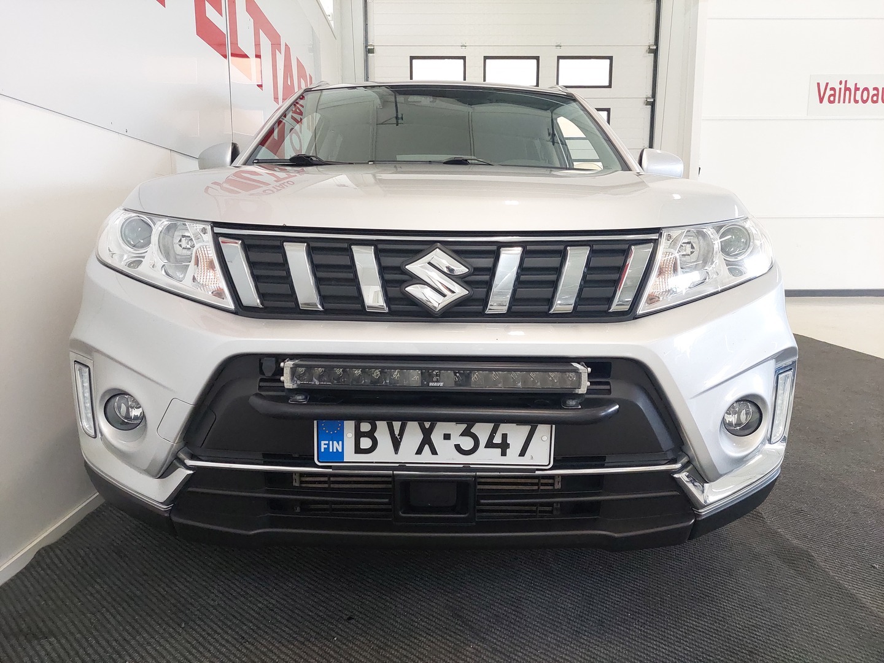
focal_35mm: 25
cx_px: 442
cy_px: 332
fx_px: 638
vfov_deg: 54.9
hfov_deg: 69.4
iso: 500
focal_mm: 5.23
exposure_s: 1/148
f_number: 1.8
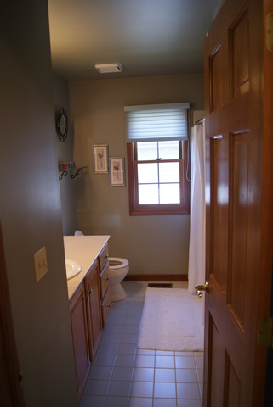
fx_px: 306
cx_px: 136
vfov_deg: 67.3
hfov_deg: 48.0
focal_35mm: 27
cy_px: 204
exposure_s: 1/30
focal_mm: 18
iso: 200
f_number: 3.5
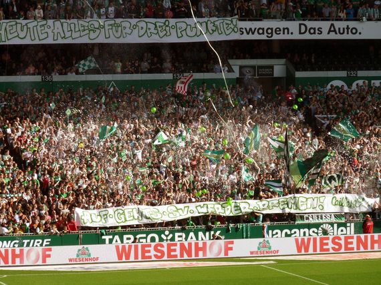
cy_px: 142
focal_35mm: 232
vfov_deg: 6.4
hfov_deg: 8.5
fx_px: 2552
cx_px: 190
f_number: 3.7
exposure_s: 1/640
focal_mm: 41.2
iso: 100
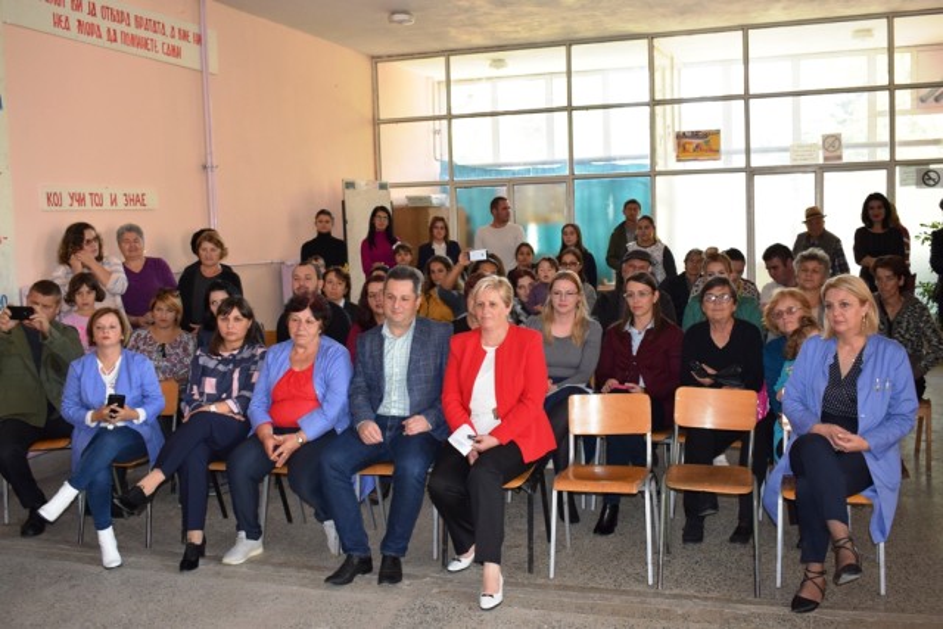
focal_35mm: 36
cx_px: 472
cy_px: 314
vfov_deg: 36.9
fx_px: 943
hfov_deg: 53.1
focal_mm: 24
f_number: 4.5
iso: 800
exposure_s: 1/80
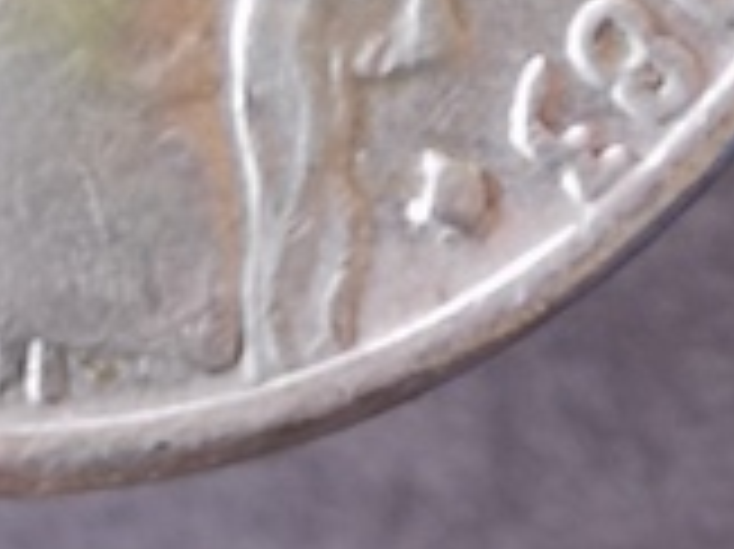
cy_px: -371
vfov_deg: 4.2
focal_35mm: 352
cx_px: 399
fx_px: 7458
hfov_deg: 5.6
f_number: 1.8
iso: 50
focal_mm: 5.58
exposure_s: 1/50
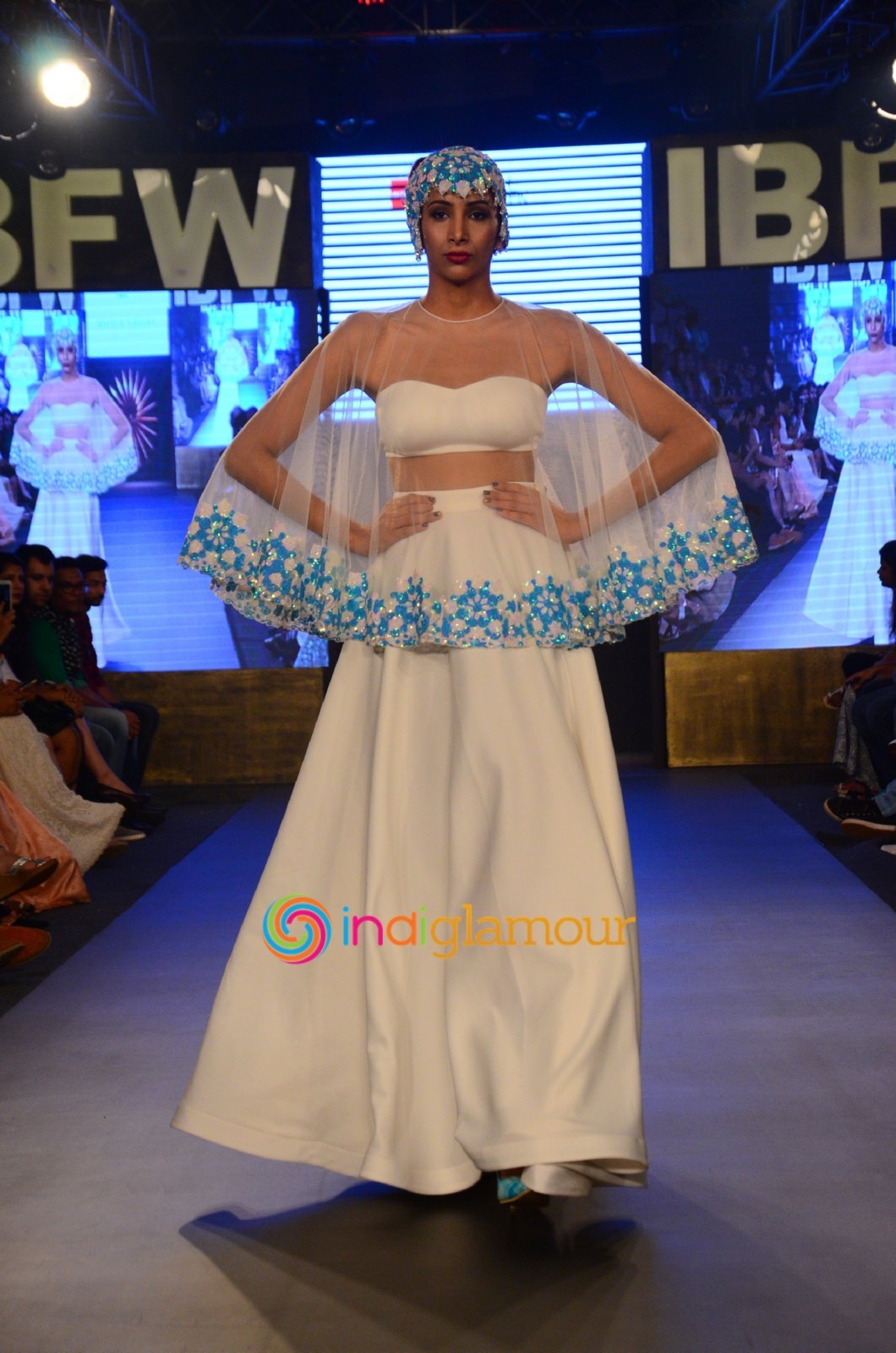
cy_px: 676
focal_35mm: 93
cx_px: 448
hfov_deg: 14.6
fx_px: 3487
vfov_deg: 22.0
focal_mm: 62
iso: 1600
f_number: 5.3
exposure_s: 1/320
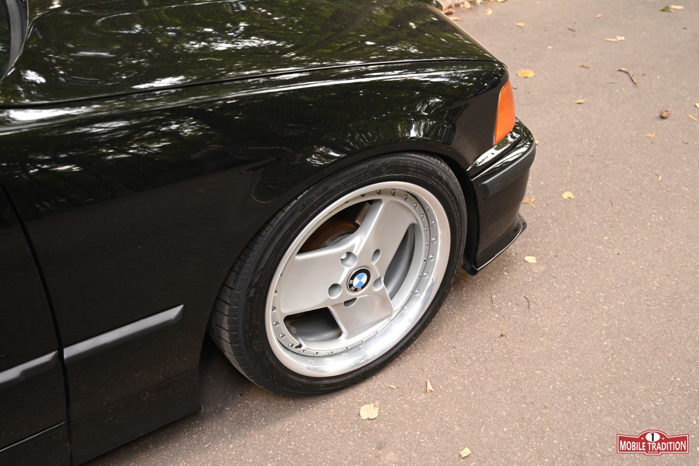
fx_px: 738
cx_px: 350
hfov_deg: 50.7
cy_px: 233
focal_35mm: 38
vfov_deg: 35.1
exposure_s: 1/125
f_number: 4
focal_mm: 38
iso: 1250
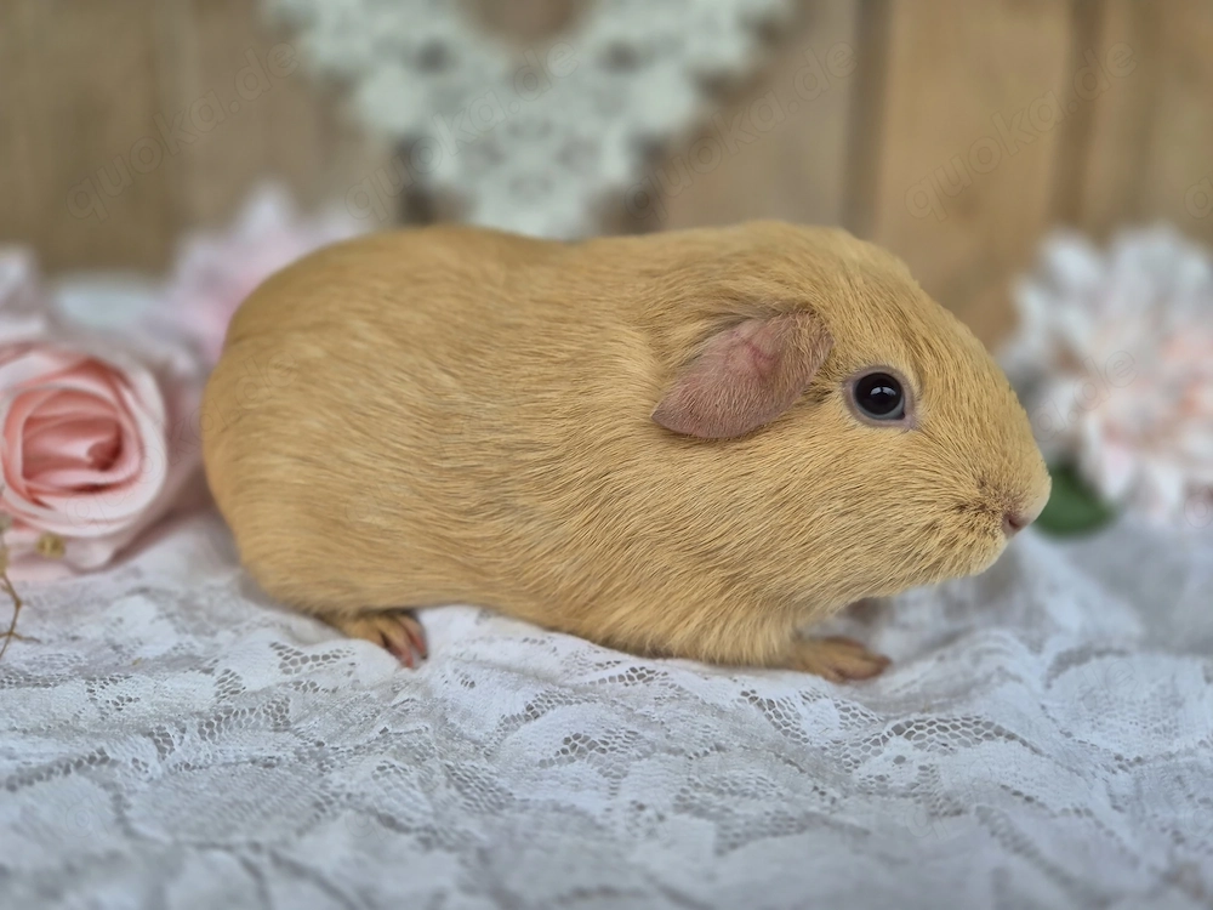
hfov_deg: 73.9
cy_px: 455
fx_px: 806
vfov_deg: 58.9
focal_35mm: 23
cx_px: 606
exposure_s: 1/100
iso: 500
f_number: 1.8
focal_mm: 5.4
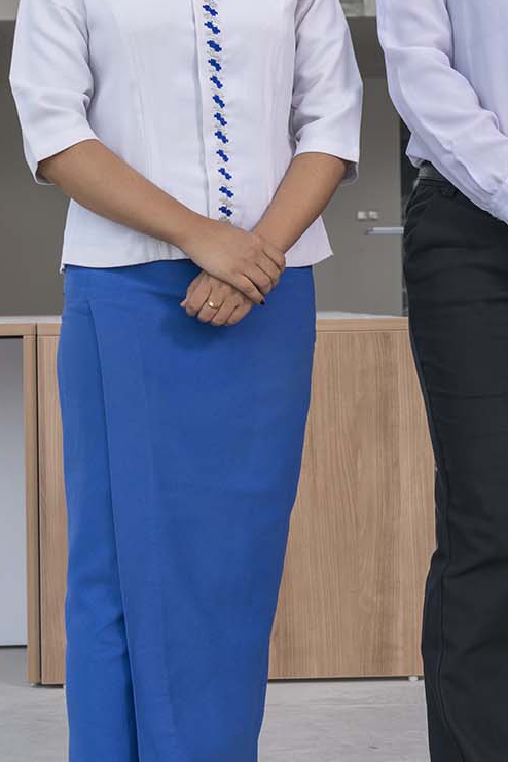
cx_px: 408
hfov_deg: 13.5
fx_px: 2138
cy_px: 244
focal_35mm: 101
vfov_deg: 20.1
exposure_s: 1/200
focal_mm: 52
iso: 500
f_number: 9
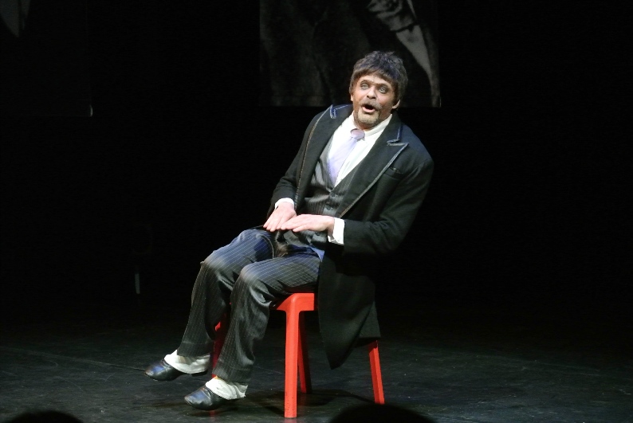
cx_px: 316
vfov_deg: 12.8
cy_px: 212
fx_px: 1883
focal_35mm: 107
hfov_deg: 19.1
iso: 3200
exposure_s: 1/80
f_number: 3.8
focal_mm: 39.8
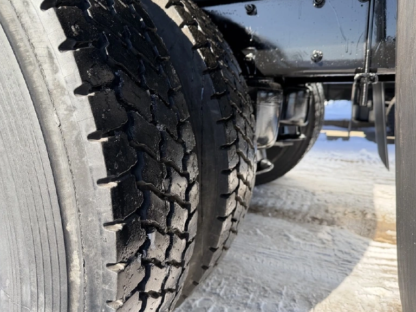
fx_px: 300
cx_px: 206
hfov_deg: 69.4
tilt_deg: -9.9
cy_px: 154
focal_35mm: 25
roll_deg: +0.2
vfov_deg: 54.9
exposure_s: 1/943
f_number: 1.78
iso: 80
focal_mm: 6.76
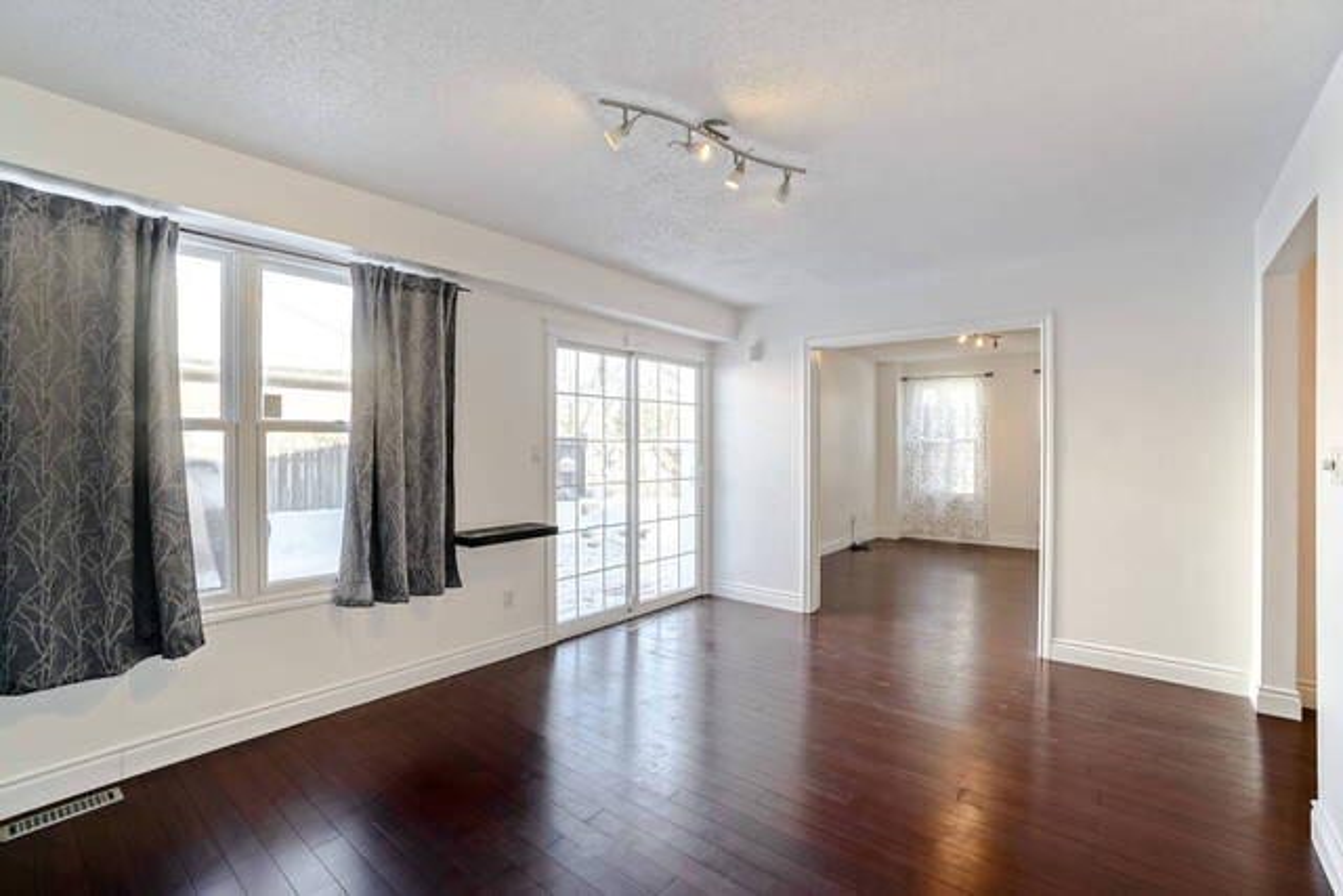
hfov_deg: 100.4
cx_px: 672
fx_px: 560
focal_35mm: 15
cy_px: 448
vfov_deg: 77.4
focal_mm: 10
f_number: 7.1
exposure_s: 1/50
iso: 200
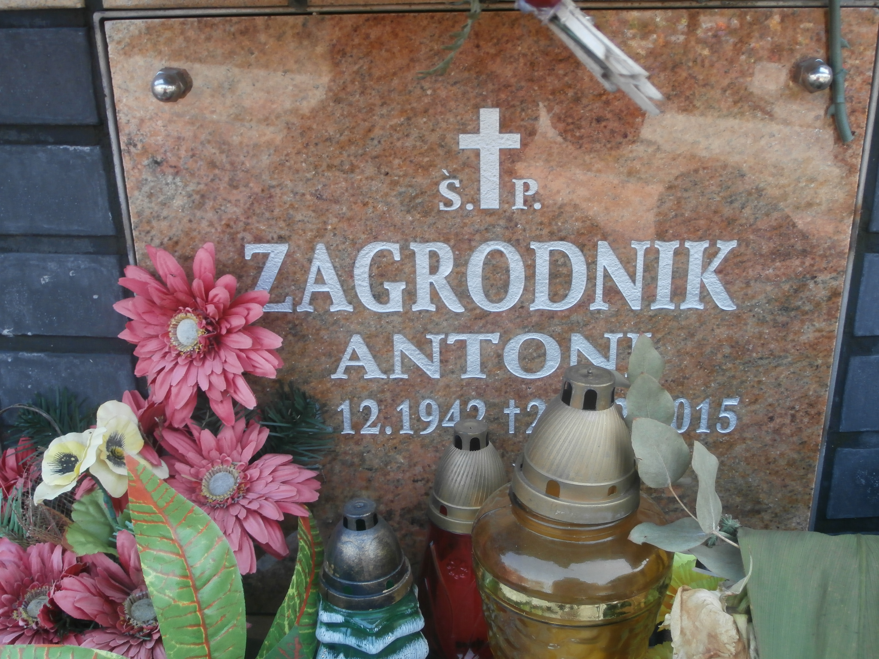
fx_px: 965
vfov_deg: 37.7
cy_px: 330
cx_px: 440
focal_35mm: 38
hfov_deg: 49.0
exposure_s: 1/80
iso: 160
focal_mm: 6.67
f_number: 3.9
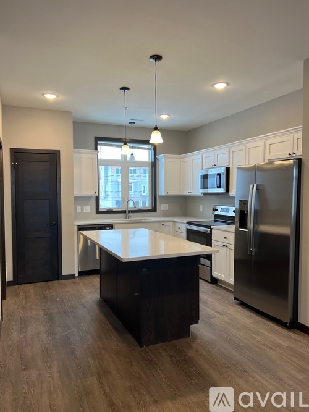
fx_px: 310
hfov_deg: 53.0
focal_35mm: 26
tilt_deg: -2.5
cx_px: 154
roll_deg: +0.4
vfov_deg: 67.3
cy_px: 206
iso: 100
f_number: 1.5
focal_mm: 5.7
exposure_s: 1/120
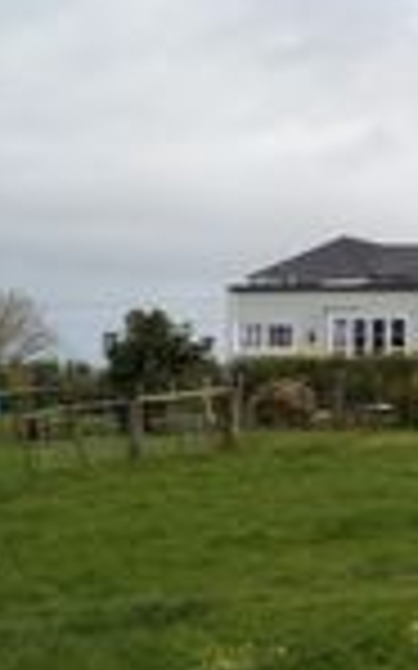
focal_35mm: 87
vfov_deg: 23.8
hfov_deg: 13.1
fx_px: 1587
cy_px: 416
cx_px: 827
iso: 100
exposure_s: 1/320
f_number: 8
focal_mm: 18
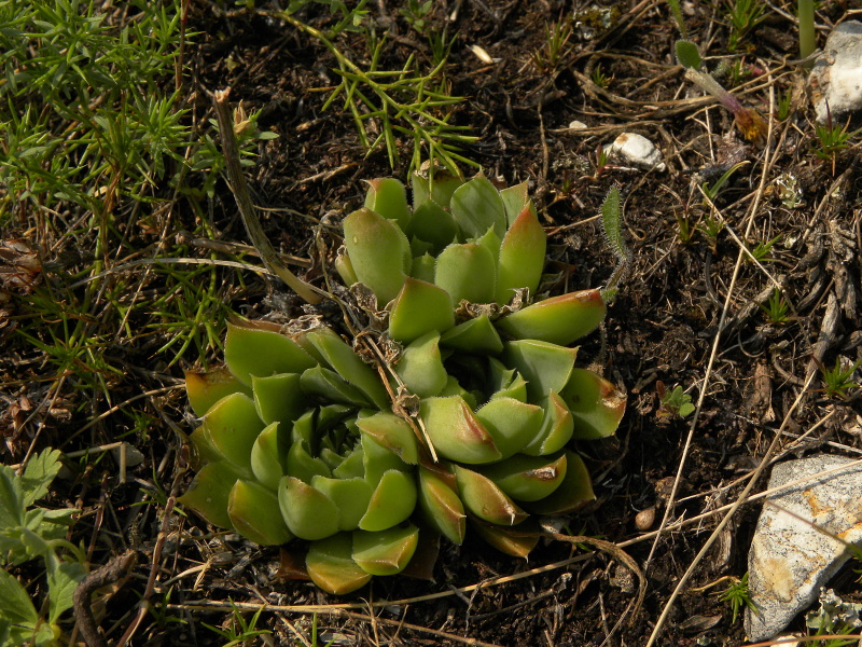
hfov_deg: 29.4
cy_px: 324
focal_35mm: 66
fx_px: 1644
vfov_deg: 22.3
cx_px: 431
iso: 100
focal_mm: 11.8
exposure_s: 1/500
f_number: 6.3
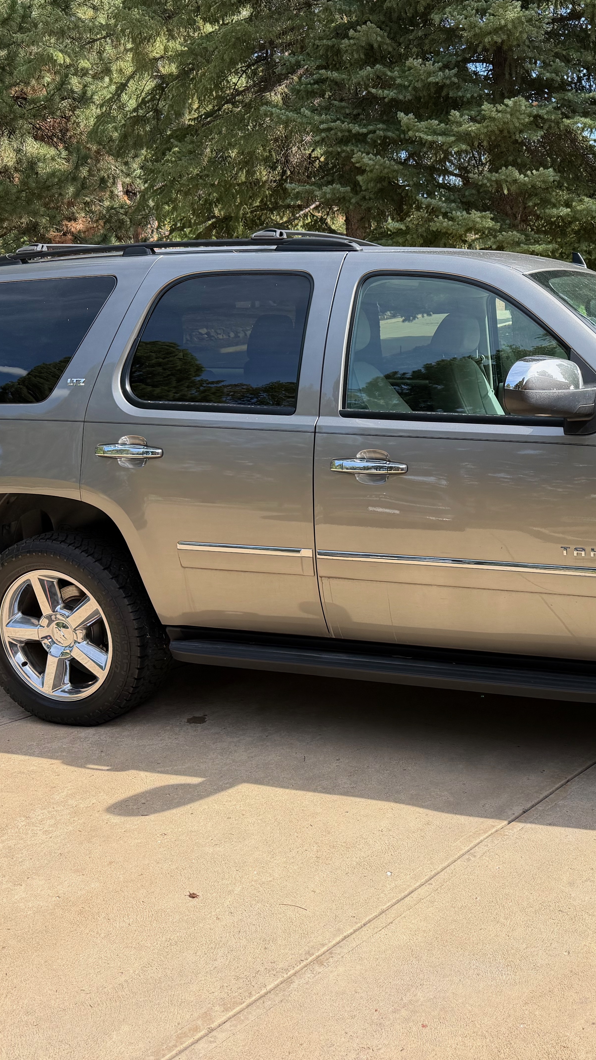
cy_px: 531
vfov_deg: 56.6
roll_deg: +0.8
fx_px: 983
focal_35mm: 35
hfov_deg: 32.6
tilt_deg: -7.5
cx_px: 498
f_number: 1.78
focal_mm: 6.76
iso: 80
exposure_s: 1/1689
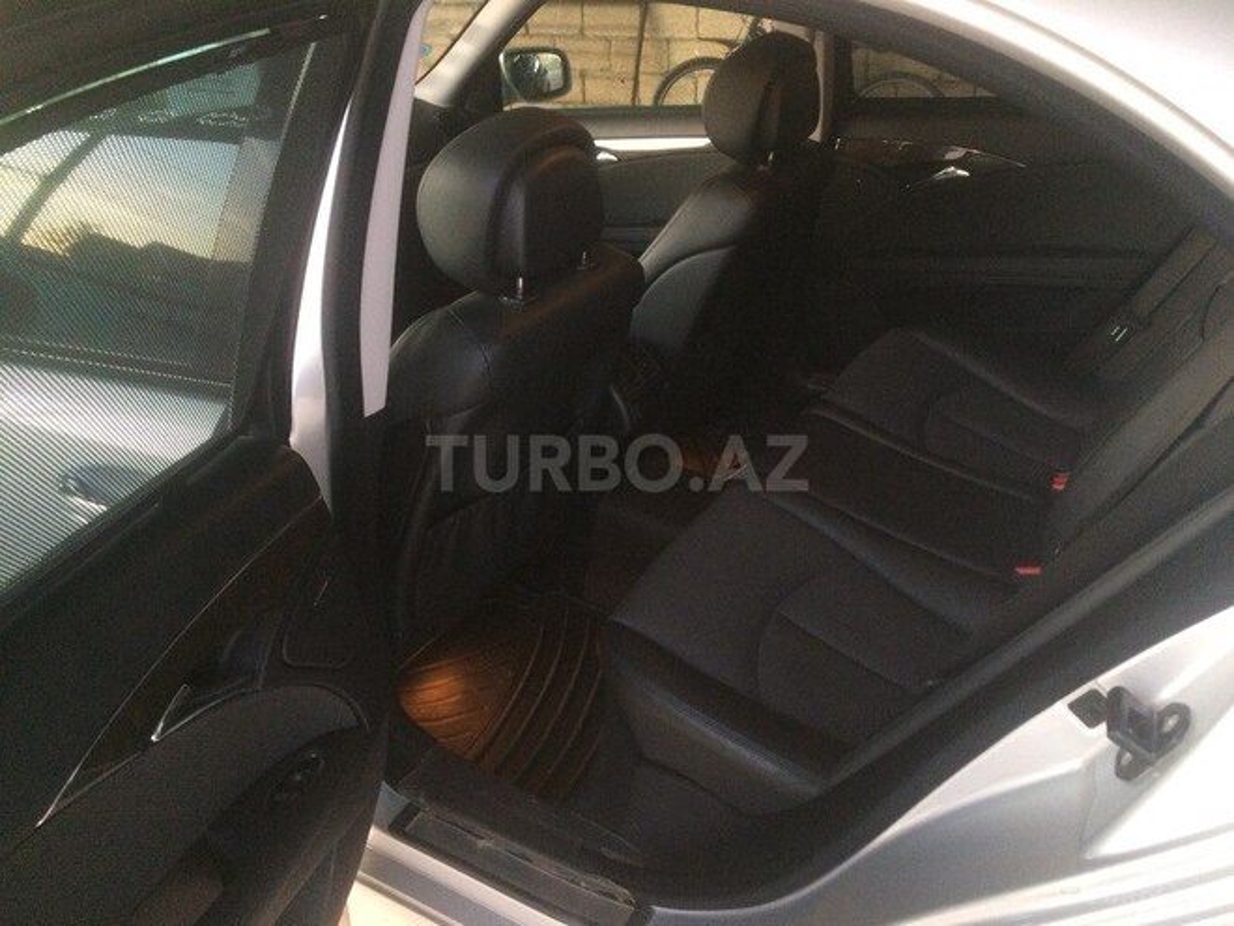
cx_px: 617
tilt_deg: -28.8
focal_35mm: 29
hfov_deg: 61.7
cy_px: 463
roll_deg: +2.8
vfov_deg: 48.2
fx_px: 1034
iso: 320
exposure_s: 1/33
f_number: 2.2
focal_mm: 4.15
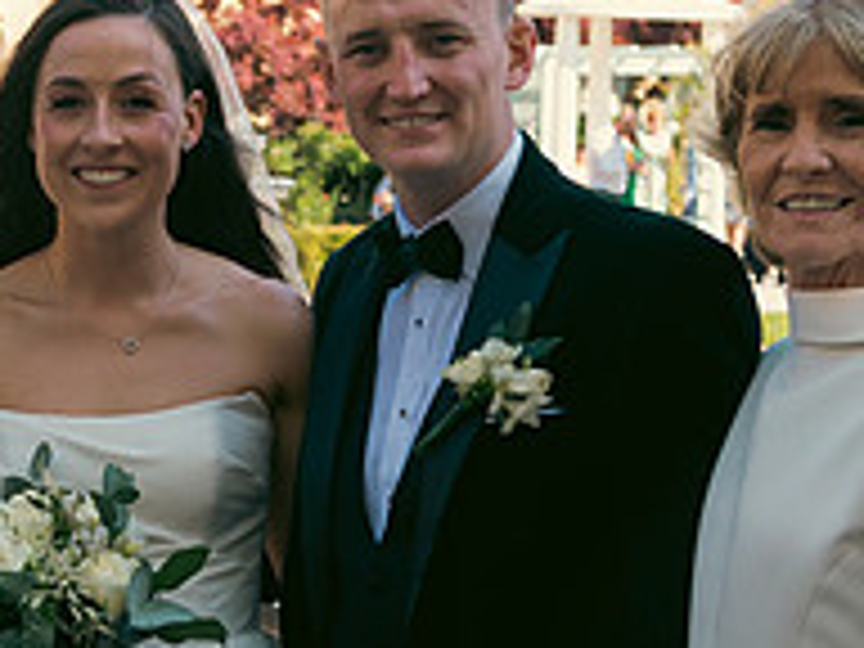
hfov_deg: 16.7
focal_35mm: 116
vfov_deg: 12.7
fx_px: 2895
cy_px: 452
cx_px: 81
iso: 200
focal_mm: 40
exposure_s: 1/500
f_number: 5
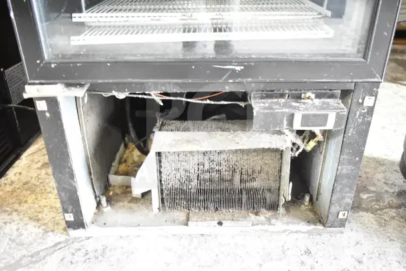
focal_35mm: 32
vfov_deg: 41.7
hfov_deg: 59.5
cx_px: 203
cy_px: 136
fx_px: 355
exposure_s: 1/30
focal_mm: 21
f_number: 3.8
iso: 2800
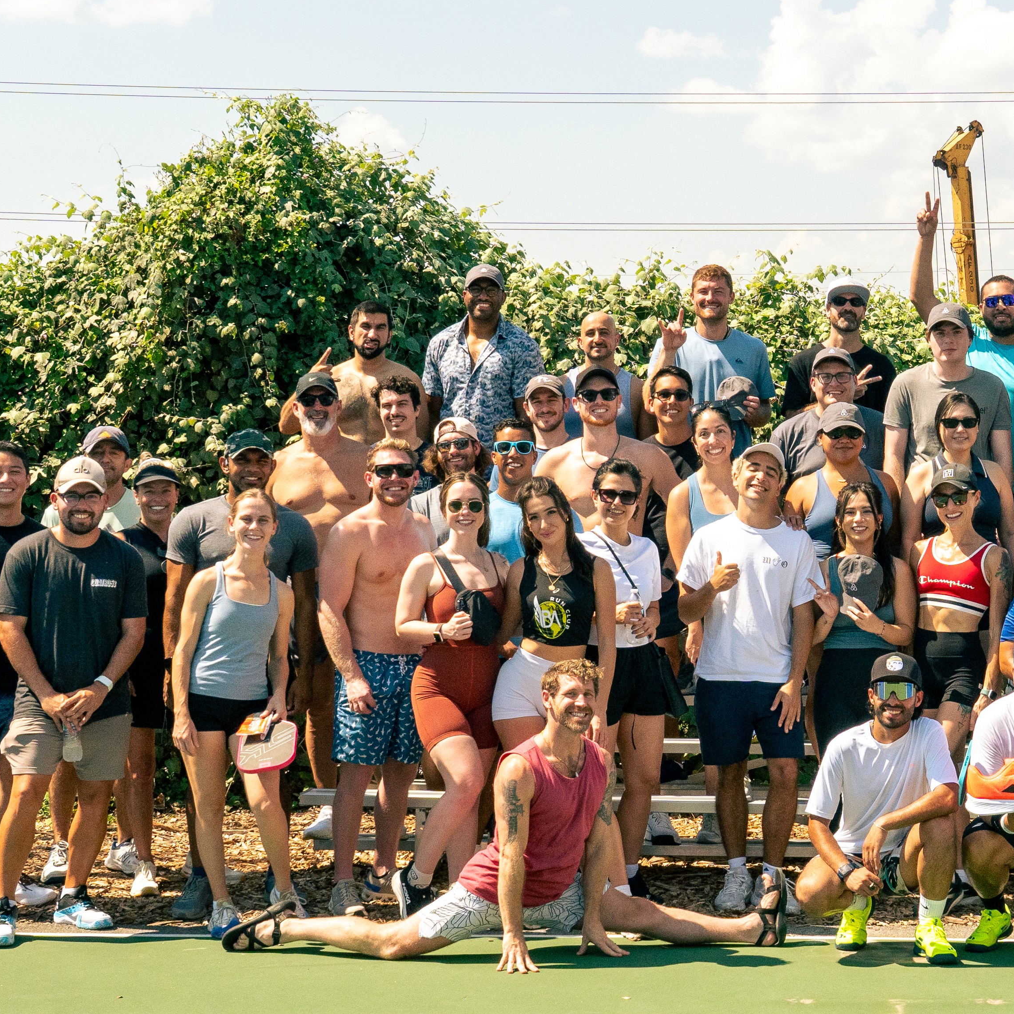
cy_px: 541
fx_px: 2623
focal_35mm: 79
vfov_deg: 21.9
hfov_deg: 21.6
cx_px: 804
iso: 320
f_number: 7.1
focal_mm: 23
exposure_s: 1/800
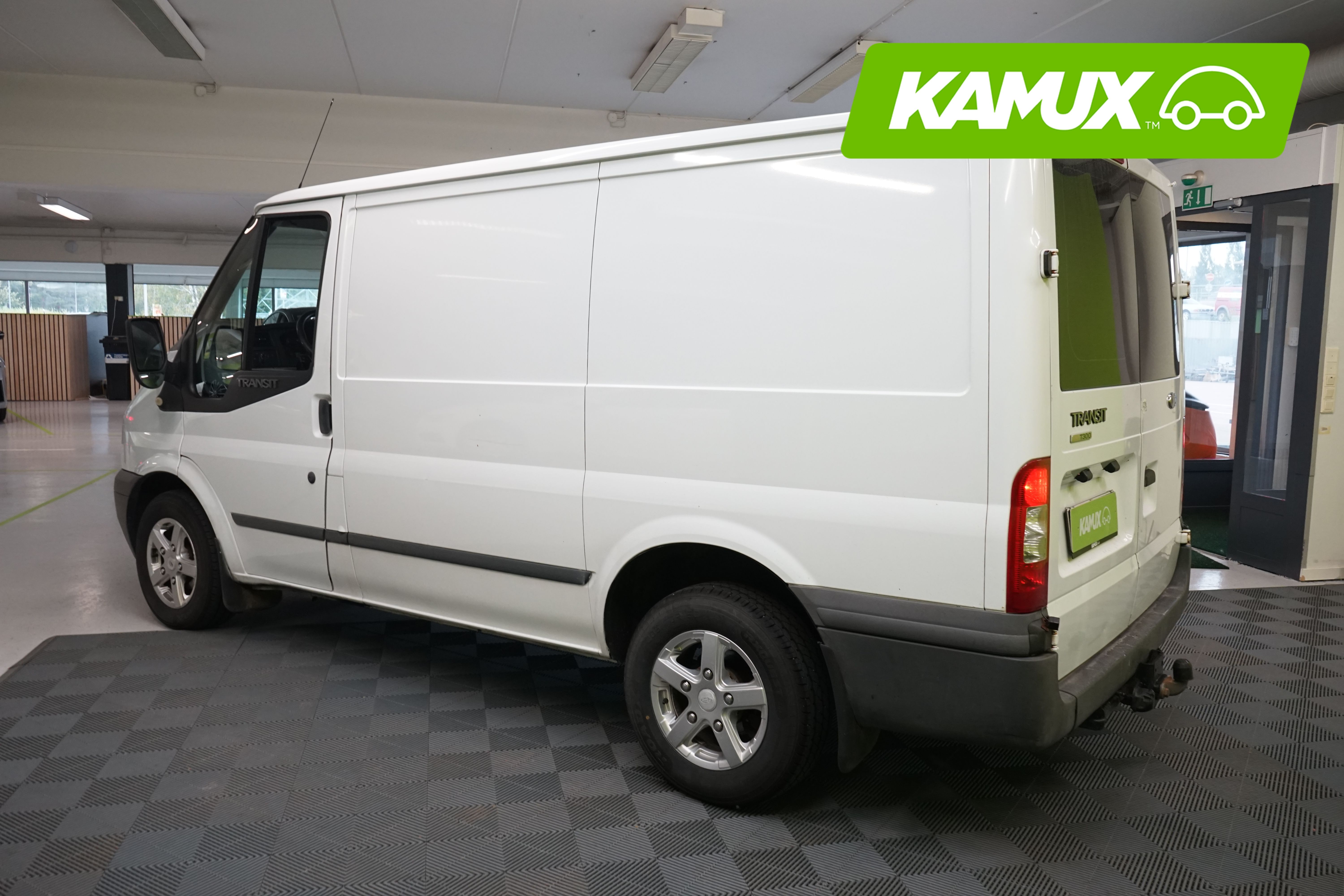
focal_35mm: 28
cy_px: 448
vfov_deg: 46.4
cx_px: 672
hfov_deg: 65.5
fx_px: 1045
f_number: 7.1
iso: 1600
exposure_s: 1/30
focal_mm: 28
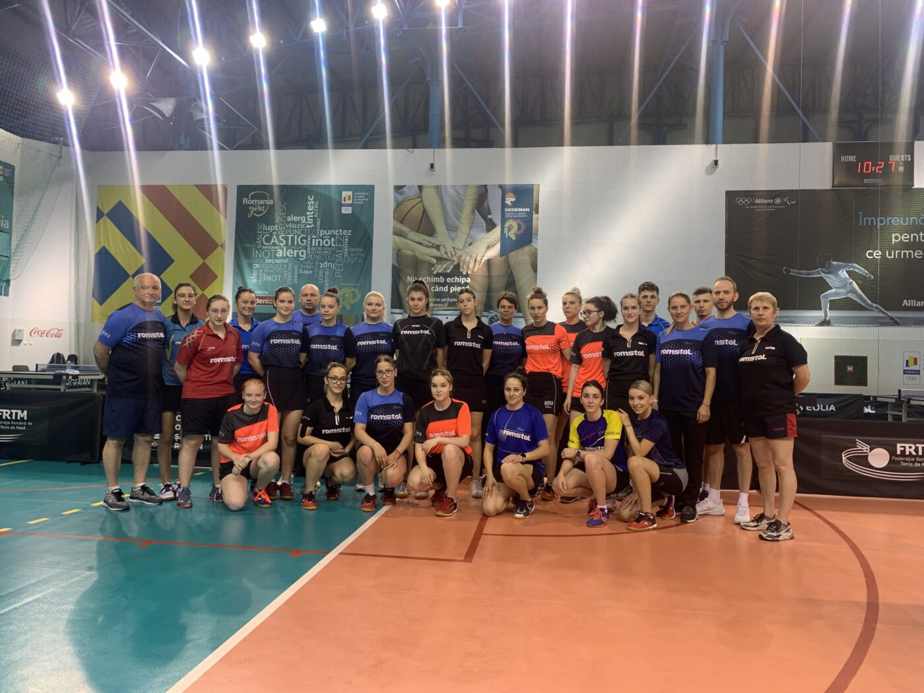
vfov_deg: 53.1
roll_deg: -2.1
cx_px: 462
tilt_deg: +2.4
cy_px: 346
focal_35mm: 26
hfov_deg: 67.3
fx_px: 694
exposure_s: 1/50
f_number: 1.8
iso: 50
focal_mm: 4.25
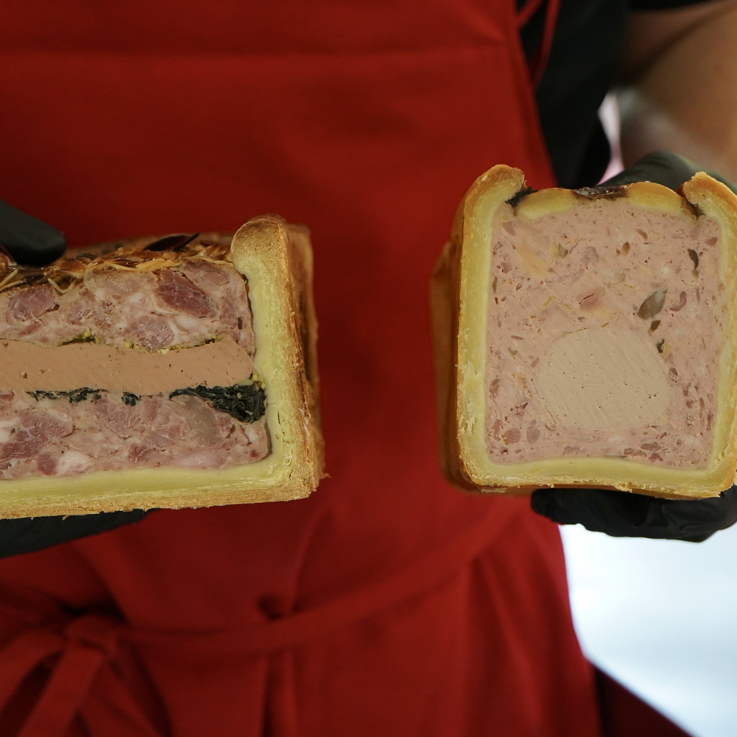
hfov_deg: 20.8
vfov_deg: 20.9
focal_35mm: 83
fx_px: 1999
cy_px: 368
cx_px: 268
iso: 3200
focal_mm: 65
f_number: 5.6
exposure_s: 1/160
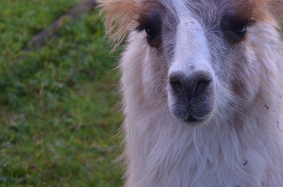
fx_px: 1169
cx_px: 199
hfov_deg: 13.8
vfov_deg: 9.2
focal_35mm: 149
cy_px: 59
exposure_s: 1/125
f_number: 5
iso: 250
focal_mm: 58
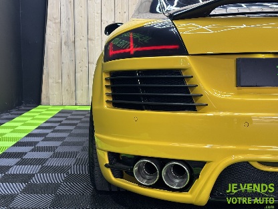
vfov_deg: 28.0
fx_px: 418
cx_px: 139
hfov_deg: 36.8
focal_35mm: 52
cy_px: 104
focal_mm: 5.96
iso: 50
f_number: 1.6
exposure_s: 1/50
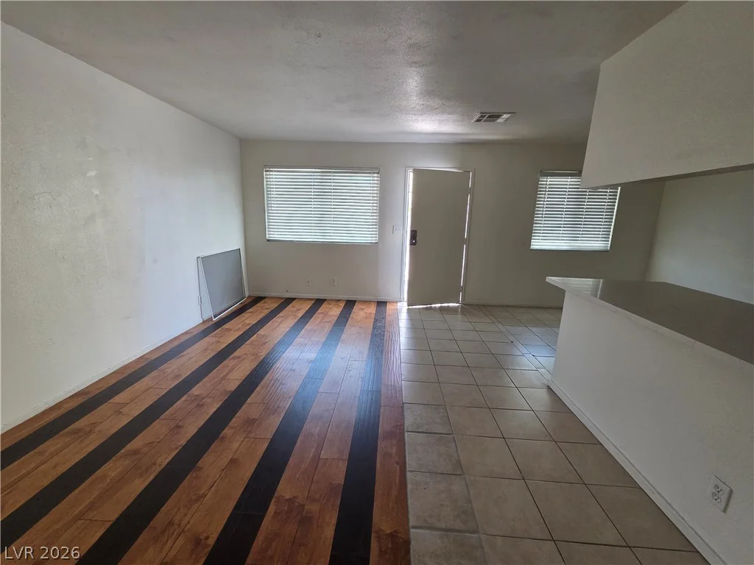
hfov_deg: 106.2
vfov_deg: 89.9
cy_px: 282
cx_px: 377
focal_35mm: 13
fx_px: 283
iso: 200
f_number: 2.2
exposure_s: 1/100
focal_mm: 2.2
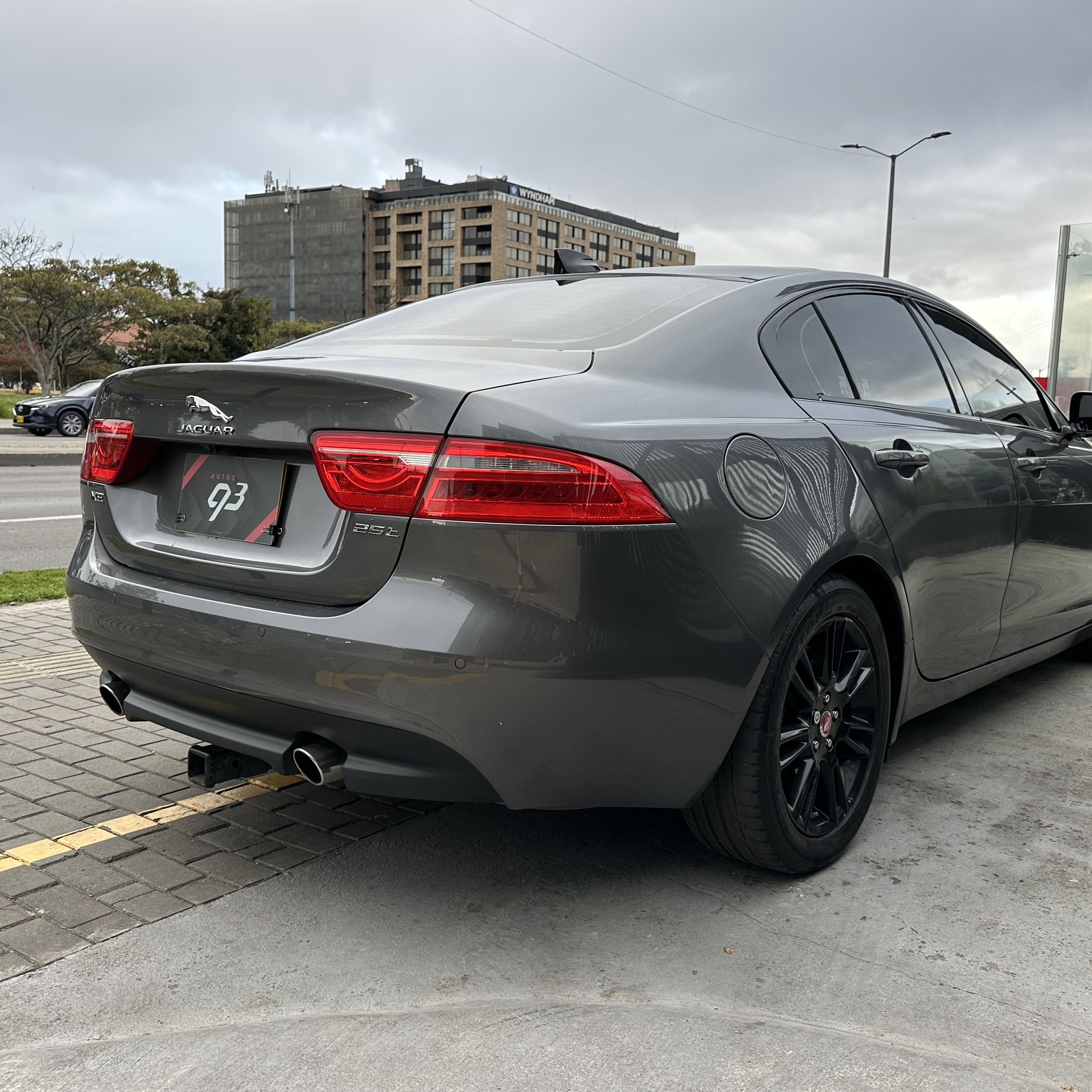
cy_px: 530
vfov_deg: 54.0
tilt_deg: -6.6
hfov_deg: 54.0
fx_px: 1071
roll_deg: -2.7
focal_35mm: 30
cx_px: 584
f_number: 1.78
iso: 100
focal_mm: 6.86
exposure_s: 1/170
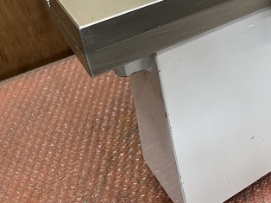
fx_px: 415
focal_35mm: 53
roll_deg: +1.5
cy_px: 16
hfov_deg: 33.8
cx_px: 255
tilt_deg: -32.1
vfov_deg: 26.5
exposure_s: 1/122
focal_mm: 5.1
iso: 100
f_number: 1.6
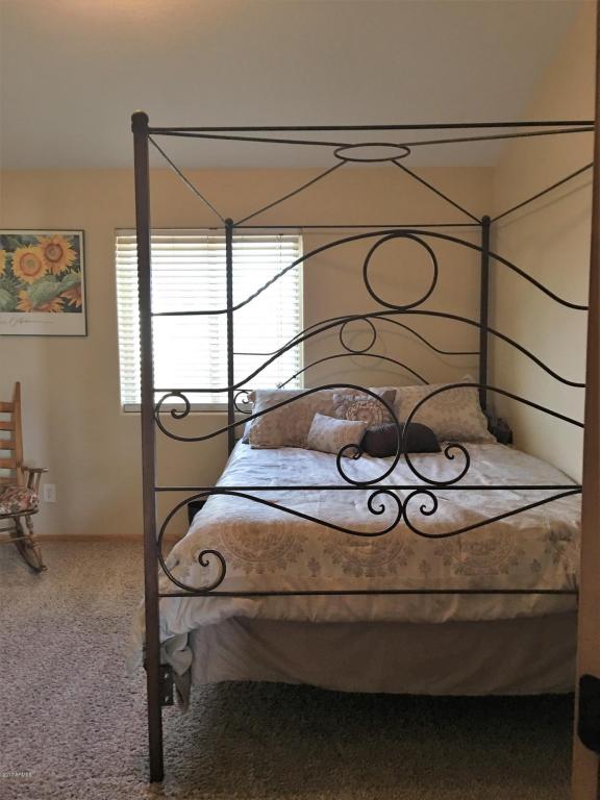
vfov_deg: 61.7
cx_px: 300
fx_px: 670
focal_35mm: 29
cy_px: 400
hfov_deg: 48.2
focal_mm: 4.15
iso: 64
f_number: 2.2
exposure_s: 1/15
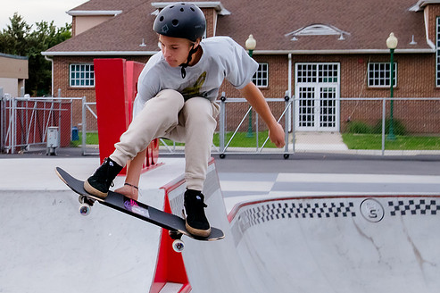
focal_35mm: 111
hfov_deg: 18.1
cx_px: 27
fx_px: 1356
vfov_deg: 12.3
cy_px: 106
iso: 2500
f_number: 9
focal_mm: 50
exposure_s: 1/400
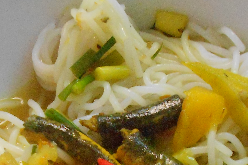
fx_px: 475
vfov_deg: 18.4
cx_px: 138
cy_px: 211
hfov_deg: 29.2
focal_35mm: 69
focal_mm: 5.3
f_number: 3.4
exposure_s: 1/25
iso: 800
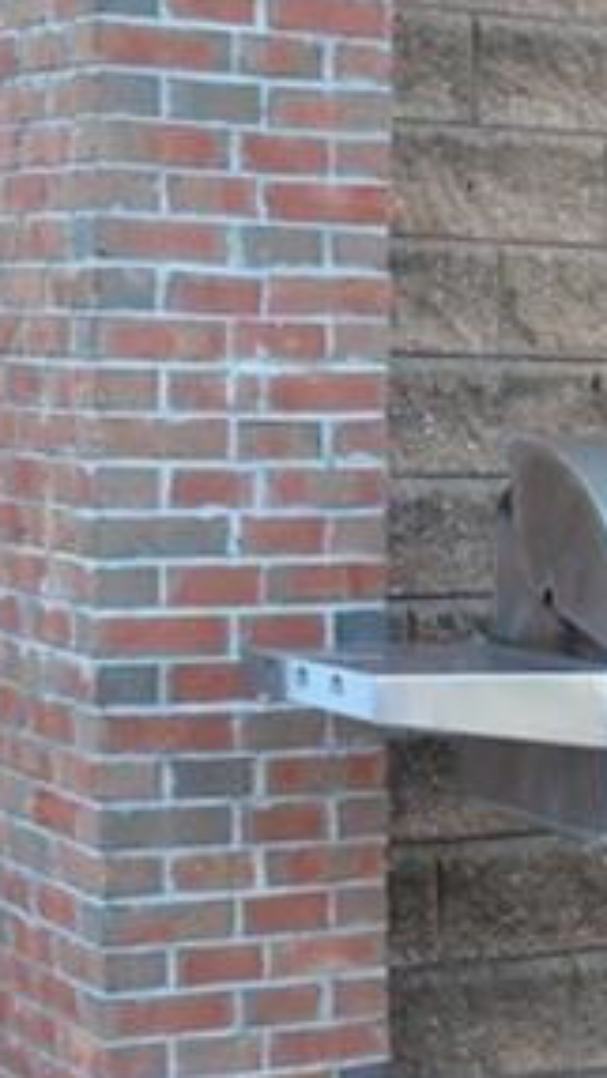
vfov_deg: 21.1
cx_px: 1342
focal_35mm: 101
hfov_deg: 10.6
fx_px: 2888
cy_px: 699
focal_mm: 18
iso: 1600
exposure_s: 1/320
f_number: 9
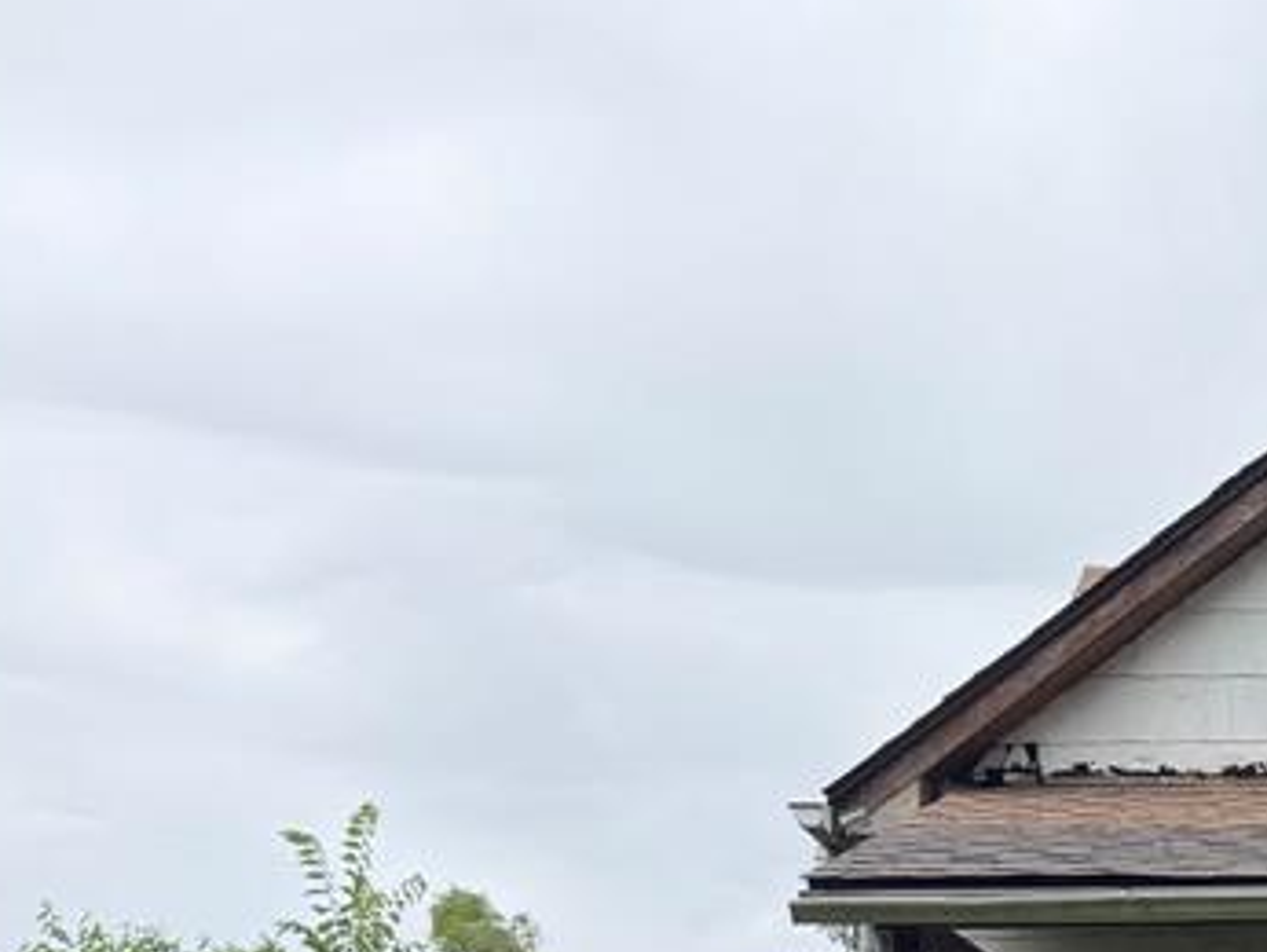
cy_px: 1230
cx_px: 1706
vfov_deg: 19.2
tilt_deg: +2.6
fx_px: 2601
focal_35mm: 71
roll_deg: +2.0
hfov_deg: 23.7
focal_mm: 6.76
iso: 80
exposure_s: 1/1464
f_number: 1.78
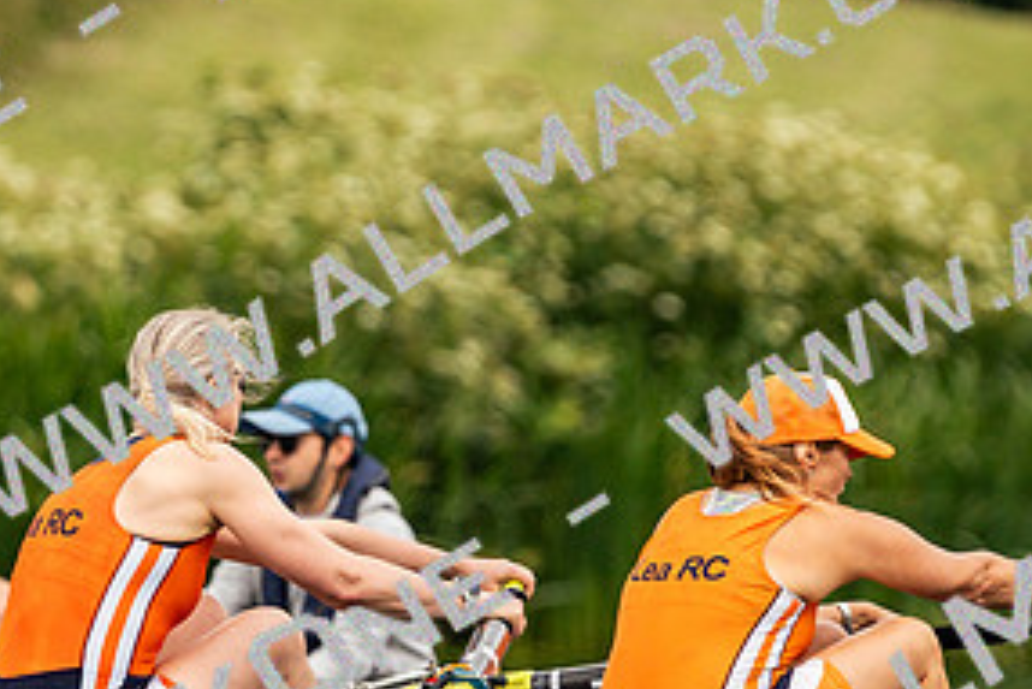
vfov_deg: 0.9
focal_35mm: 1594
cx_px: 404
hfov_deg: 1.3
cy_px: 528
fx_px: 45716
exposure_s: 1/2000
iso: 320
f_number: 6.3
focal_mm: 524
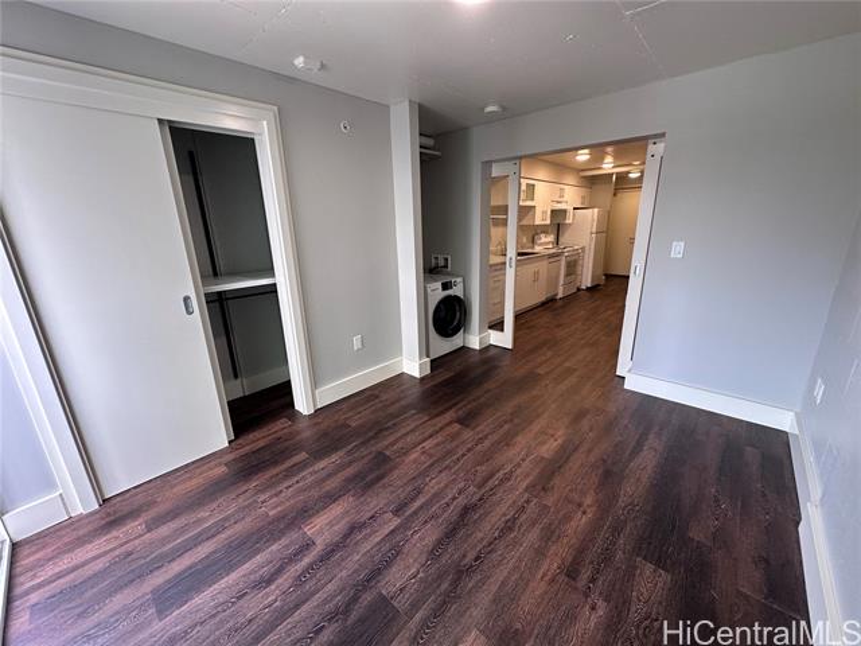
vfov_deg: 85.7
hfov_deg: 102.1
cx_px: 430
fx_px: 348
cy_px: 323
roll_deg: +1.2
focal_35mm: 14
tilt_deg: -16.4
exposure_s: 1/120
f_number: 2.2
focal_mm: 2.22
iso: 160
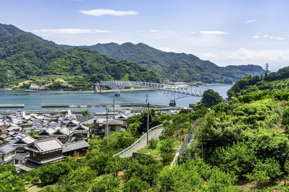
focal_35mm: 36
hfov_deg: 53.1
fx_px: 289
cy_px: 96
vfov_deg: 36.9
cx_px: 144
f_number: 8
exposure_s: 1/320
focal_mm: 24
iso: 160
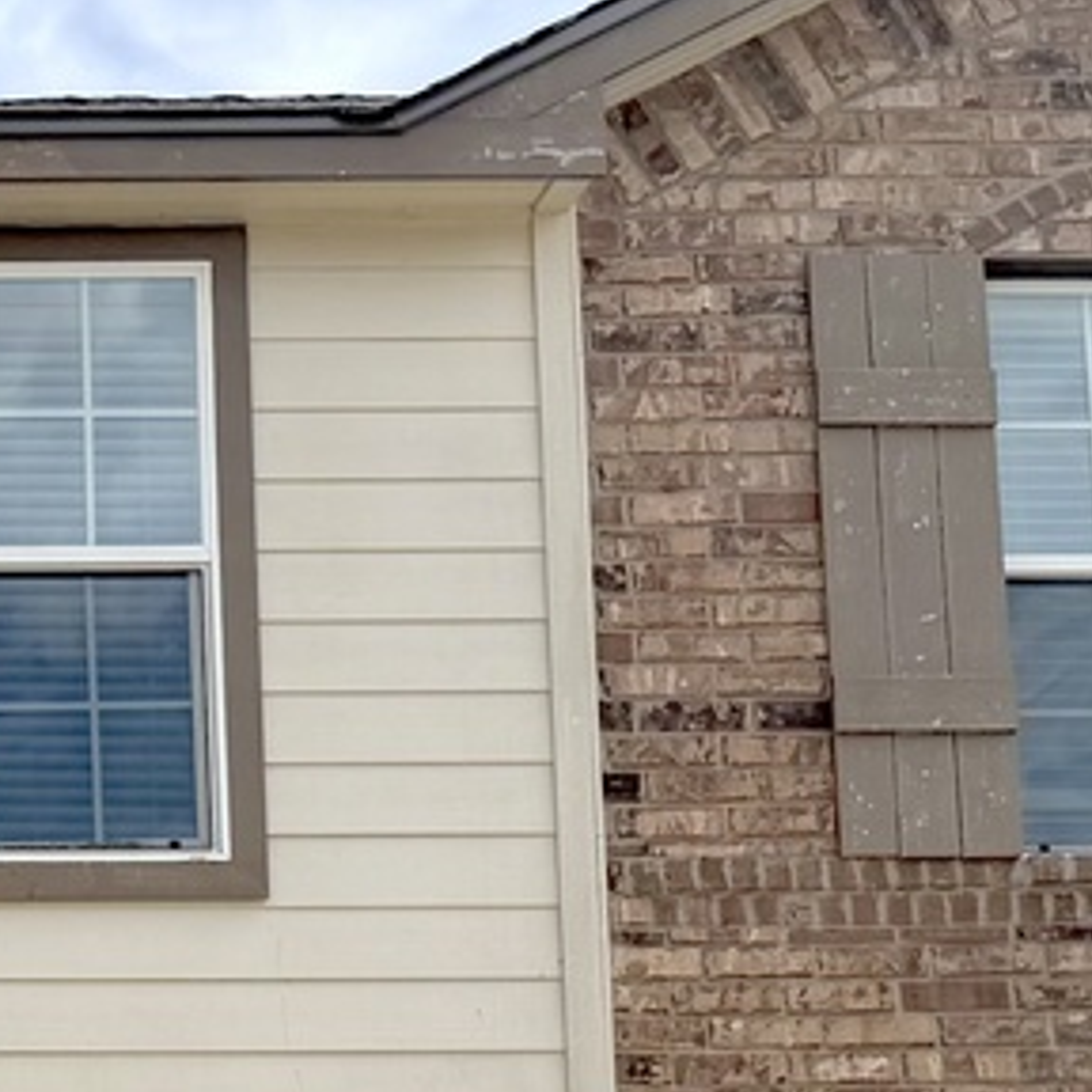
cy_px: 1236
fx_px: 3783
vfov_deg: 15.9
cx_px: -417
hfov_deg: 15.5
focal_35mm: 106
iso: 80
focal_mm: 6.76
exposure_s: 1/4673
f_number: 1.78
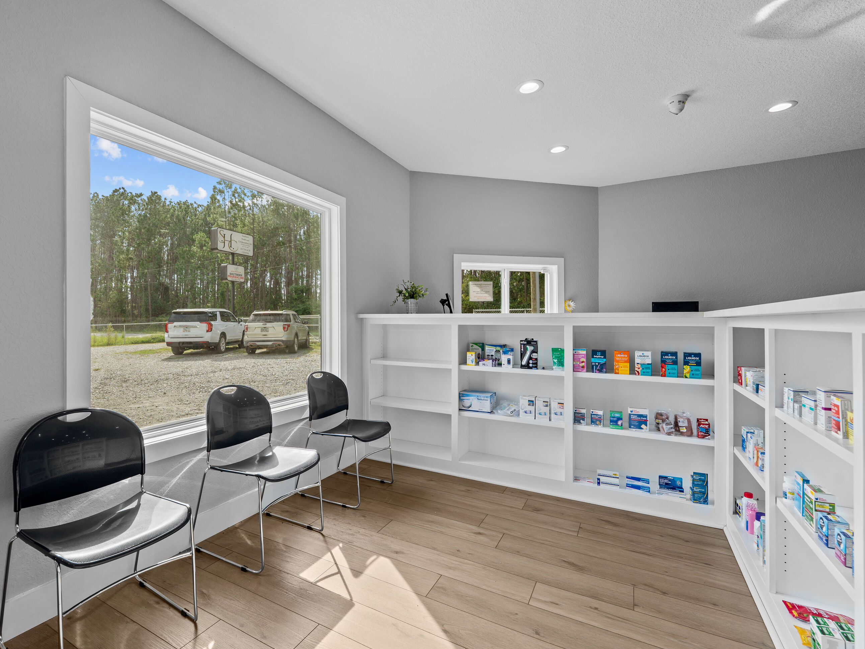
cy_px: 336
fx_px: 400
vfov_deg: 78.1
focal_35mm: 16
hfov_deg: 93.9
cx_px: 372
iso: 100
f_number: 6.3
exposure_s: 1/15
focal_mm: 14
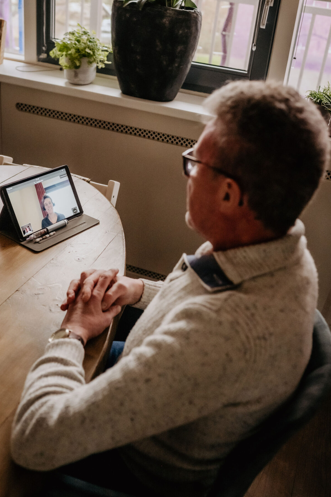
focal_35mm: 40
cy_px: 225
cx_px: 148
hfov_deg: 33.4
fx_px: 552
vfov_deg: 48.4
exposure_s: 1/250
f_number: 3.2
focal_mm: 35
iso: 2500
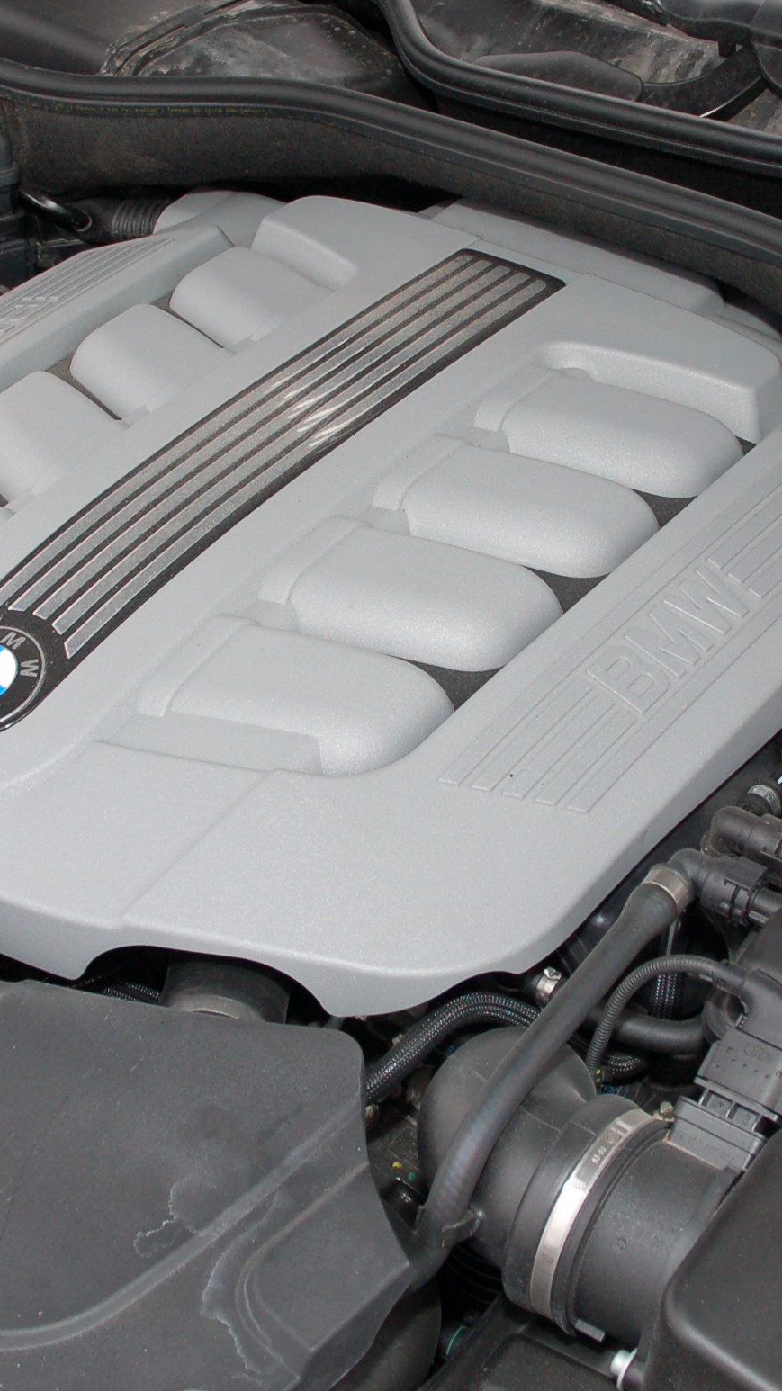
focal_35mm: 55
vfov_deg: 37.7
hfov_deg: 21.8
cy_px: 544
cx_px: 422
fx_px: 2029
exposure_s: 1/160
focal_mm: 18
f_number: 6.3
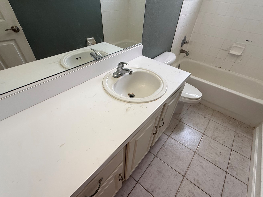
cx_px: 135
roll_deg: -7.9
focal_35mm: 17
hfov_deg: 91.0
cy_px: 106
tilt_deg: -42.3
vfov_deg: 74.6
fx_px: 129
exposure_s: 1/120
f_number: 2.2
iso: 80
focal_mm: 2.22
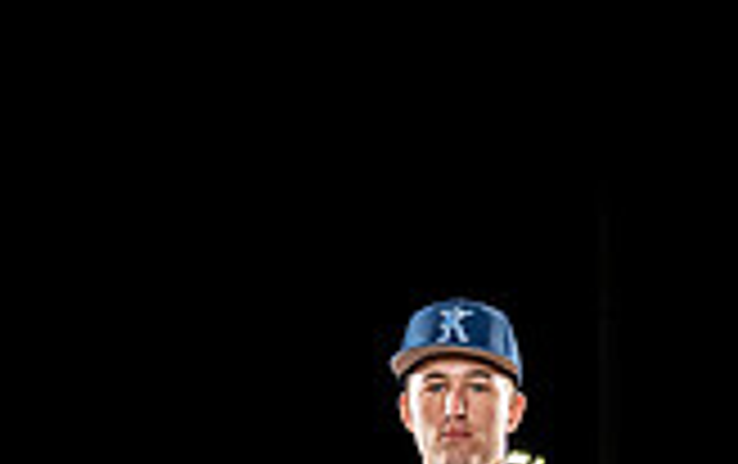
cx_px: 436
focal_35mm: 106
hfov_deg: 19.6
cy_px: 978
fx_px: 2135
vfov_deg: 11.1
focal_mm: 38
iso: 800
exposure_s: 1/250
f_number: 5.6
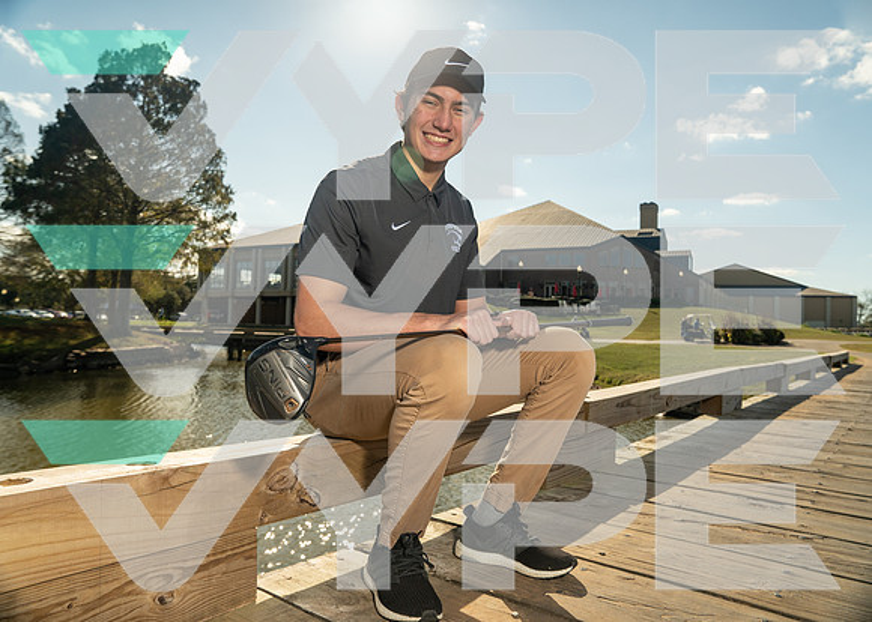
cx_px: 436
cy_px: 311
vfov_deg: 53.1
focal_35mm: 25
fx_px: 623
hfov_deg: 70.0
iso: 500
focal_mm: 24
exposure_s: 1/200
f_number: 5.6
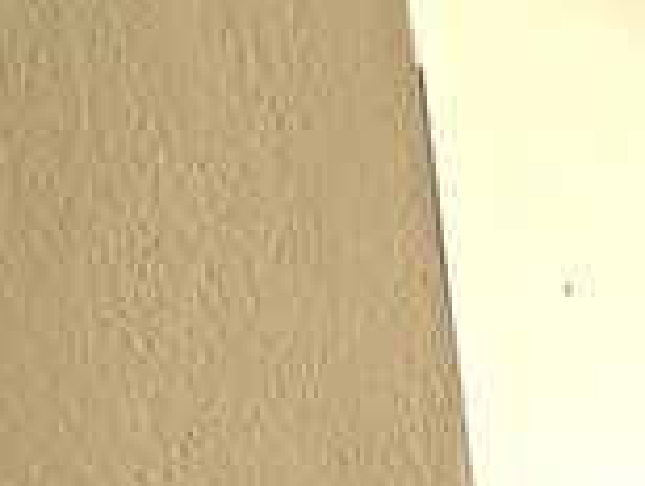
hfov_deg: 23.4
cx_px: 1064
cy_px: 867
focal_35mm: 58
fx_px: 1082
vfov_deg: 19.3
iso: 50
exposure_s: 1/99
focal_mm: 2.22
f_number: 2.2
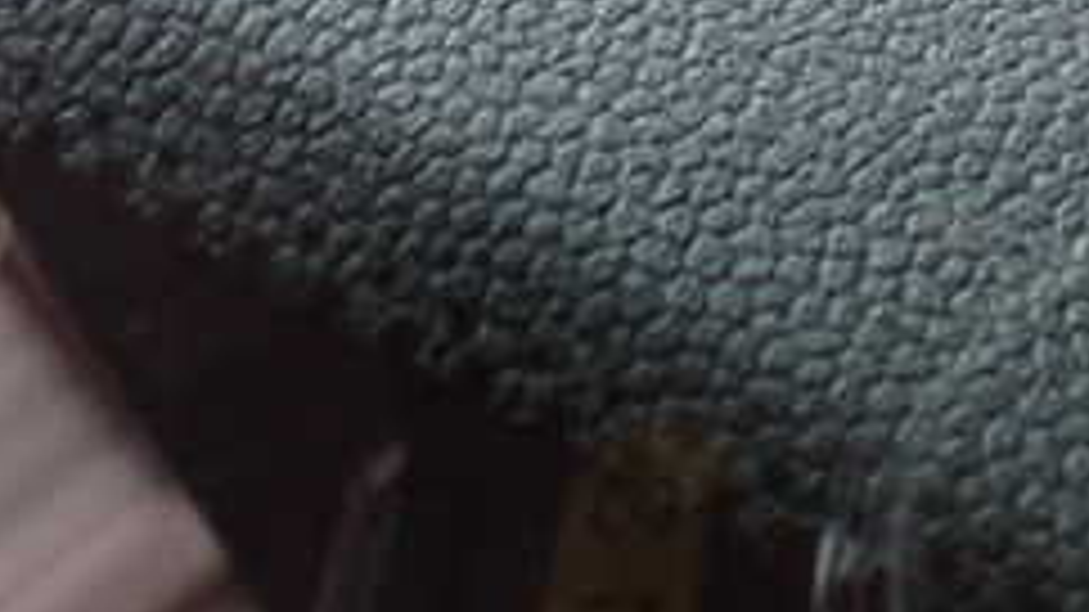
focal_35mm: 81
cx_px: 1044
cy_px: -202
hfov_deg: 25.2
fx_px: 2338
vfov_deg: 14.3
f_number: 2.3
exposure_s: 1/100
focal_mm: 5.4
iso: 800
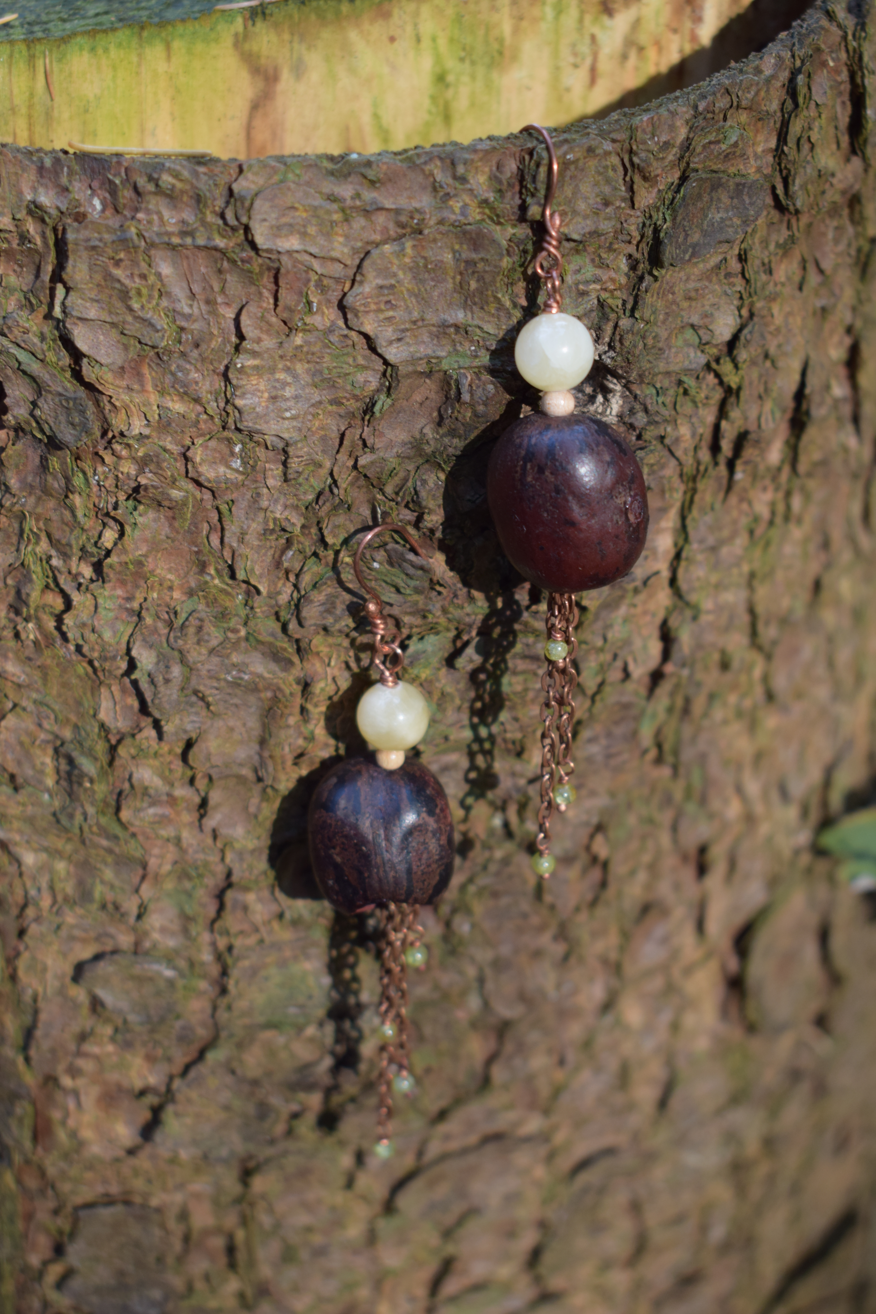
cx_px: 438
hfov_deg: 22.6
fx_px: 2190
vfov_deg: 33.4
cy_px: 657
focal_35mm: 60
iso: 400
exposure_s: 1/80
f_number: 5
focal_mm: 40
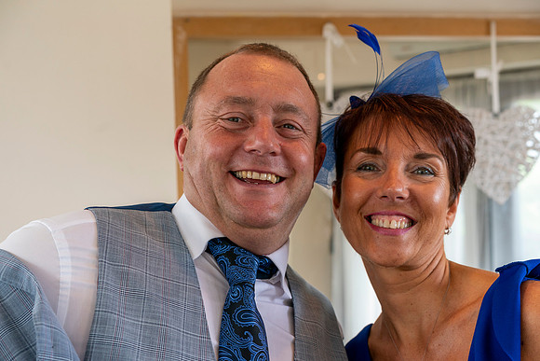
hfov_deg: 36.2
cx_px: 270
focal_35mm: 55
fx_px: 825
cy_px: 180
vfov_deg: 24.6
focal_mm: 55
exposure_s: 1/160
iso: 500
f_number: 5.6
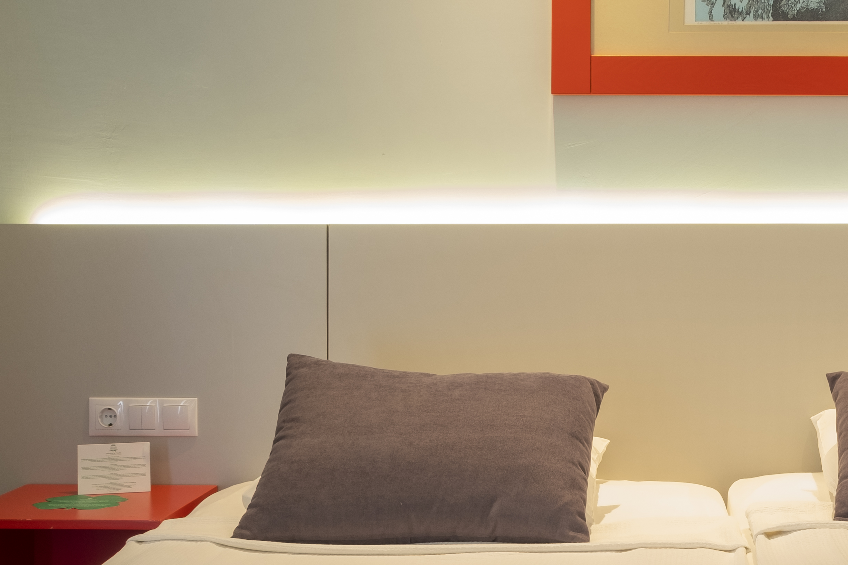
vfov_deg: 20.3
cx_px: 773
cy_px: 478
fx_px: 1554
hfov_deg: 29.2
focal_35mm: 66
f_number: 10
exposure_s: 1.5
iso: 100
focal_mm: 18
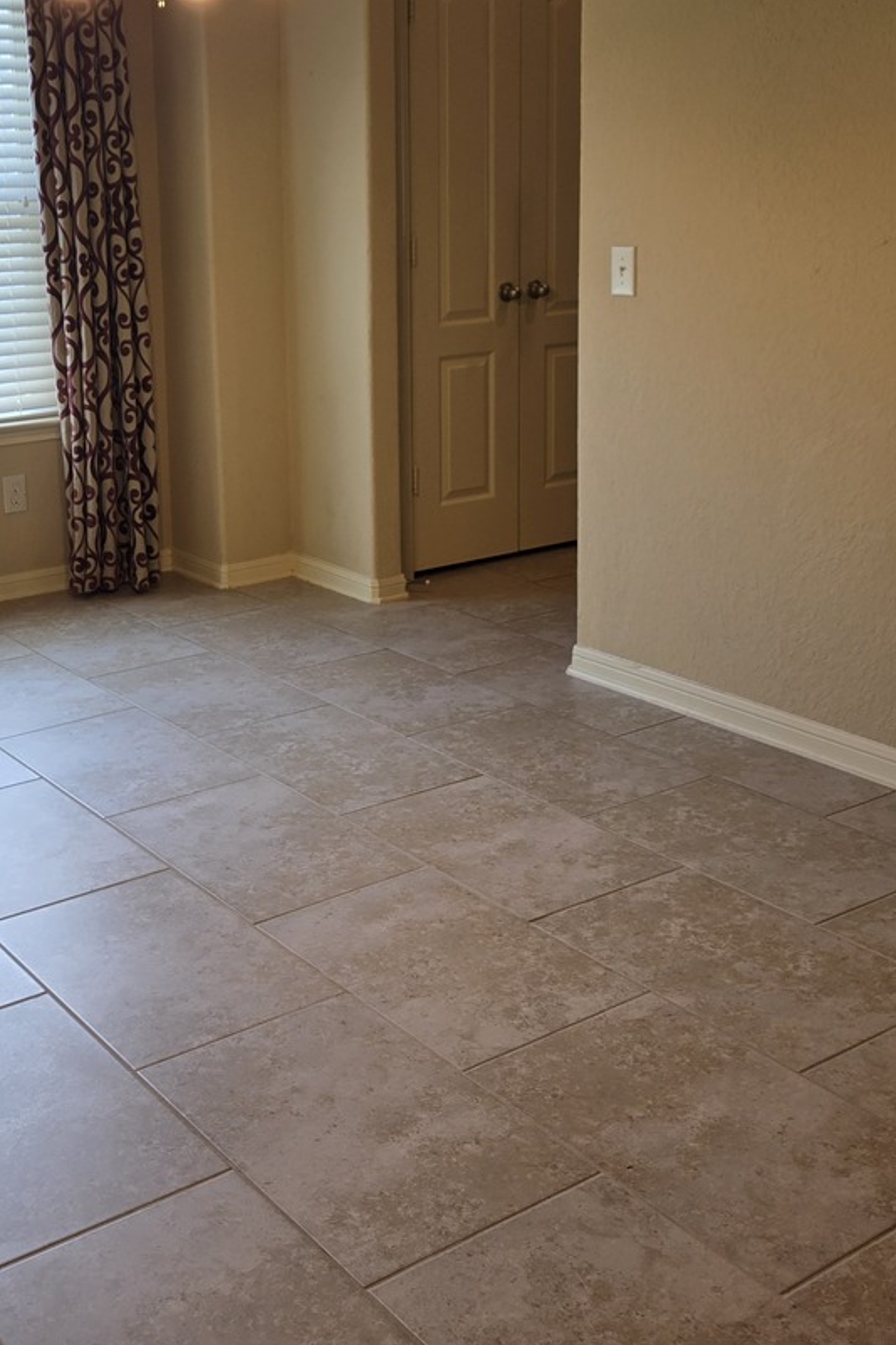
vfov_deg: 45.0
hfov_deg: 31.0
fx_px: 1605
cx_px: 322
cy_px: 495
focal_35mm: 43
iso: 40
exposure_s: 1/120
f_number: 1.8
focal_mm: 5.4
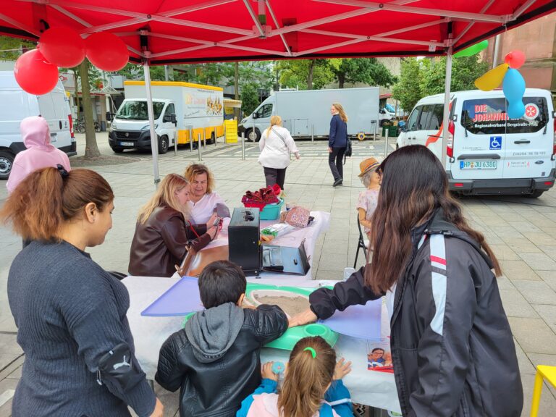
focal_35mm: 26
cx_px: 278
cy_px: 208
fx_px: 418
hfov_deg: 67.3
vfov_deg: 53.1
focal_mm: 5.4
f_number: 1.8
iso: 40
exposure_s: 1/222
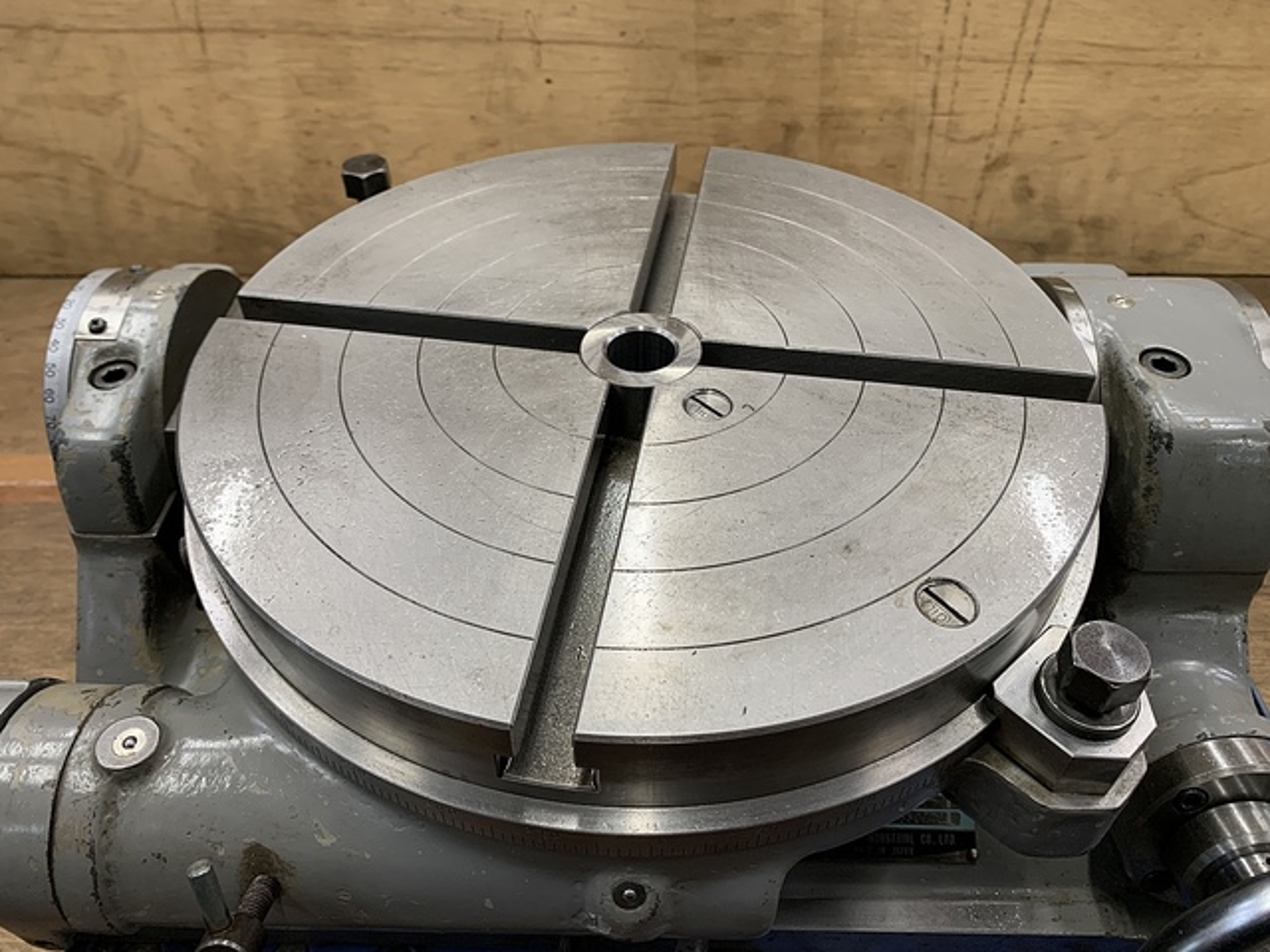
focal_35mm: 26
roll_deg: -0.6
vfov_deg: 53.1
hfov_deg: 67.3
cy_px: 476
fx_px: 954
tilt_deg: -44.3
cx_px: 635
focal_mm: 4.25
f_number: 1.8
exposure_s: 1/60
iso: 125
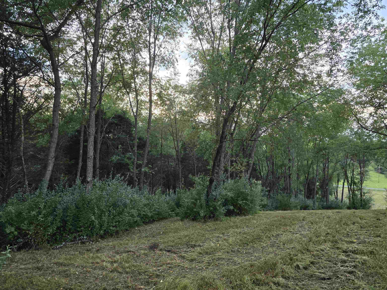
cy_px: 145
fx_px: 257
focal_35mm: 23
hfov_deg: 73.9
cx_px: 194
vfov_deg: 58.9
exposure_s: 1/180
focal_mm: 6.3
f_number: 1.7
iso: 125
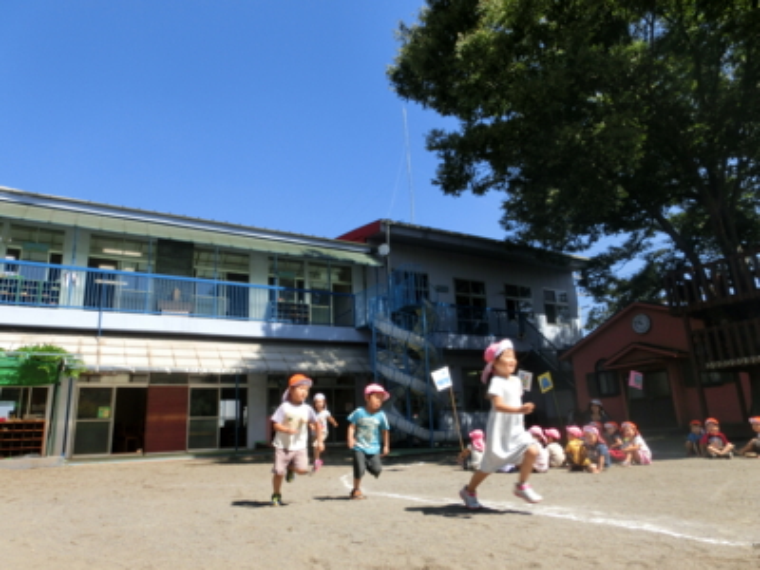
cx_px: 380
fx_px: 527
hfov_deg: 71.6
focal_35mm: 24
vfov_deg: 56.8
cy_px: 285
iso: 80
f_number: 7.9
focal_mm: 4.24
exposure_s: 1/160
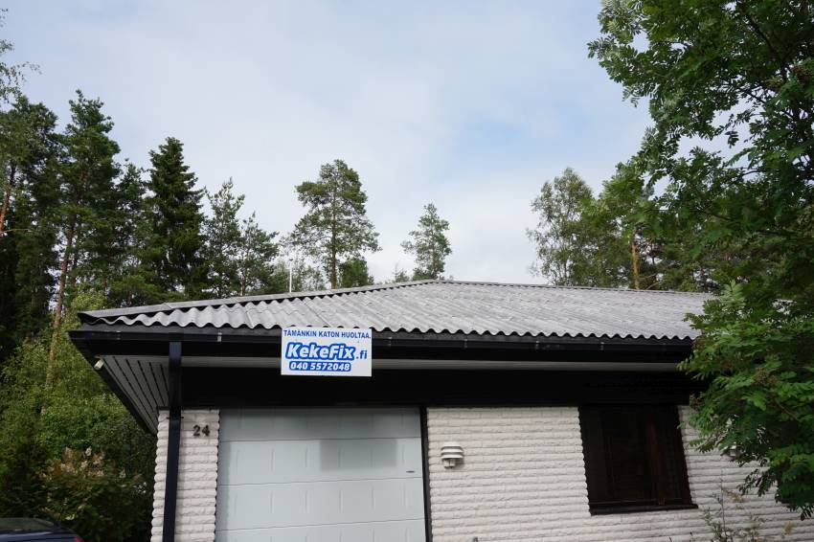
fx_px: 678
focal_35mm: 30
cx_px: 407
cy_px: 271
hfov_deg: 61.9
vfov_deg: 43.6
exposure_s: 1/80
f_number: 13
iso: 100
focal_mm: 20
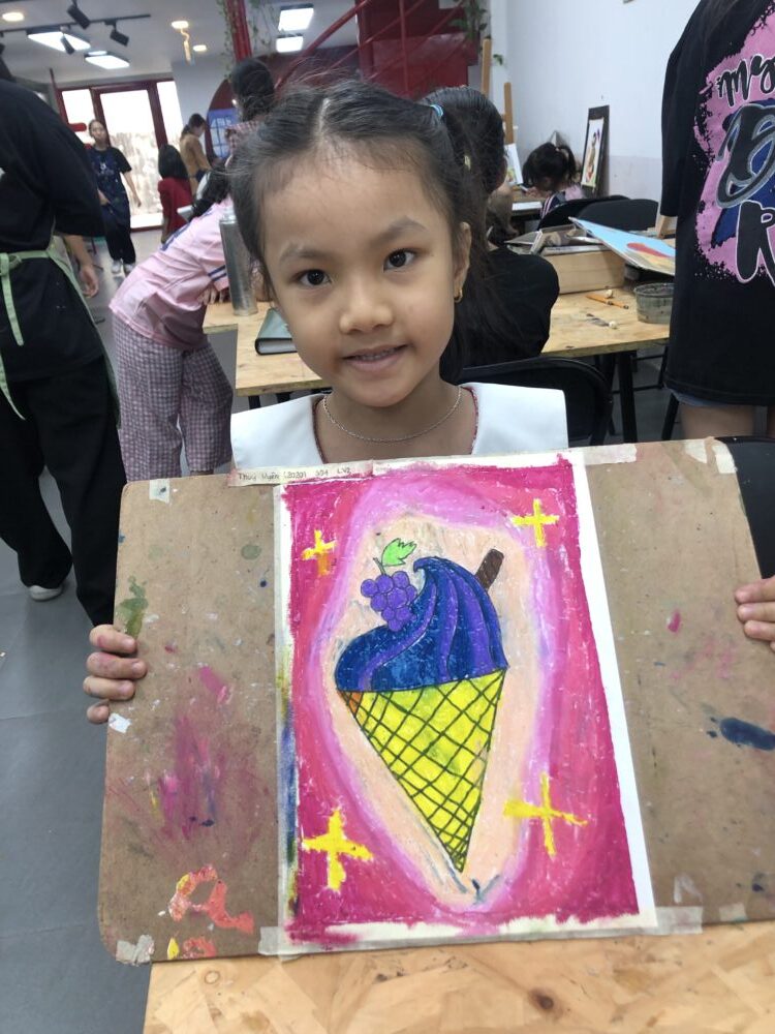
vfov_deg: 63.4
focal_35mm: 28
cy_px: 517
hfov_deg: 49.7
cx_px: 388
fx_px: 836
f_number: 1.8
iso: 50
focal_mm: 3.99
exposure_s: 1/100
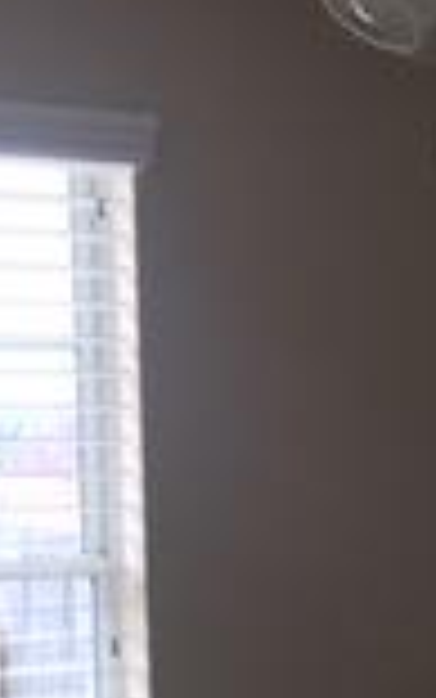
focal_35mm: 127
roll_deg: +0.5
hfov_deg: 10.2
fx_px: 2412
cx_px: 449
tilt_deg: -7.0
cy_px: 842
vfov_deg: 15.8
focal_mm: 4.15
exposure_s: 1/60
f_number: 2.2
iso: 25
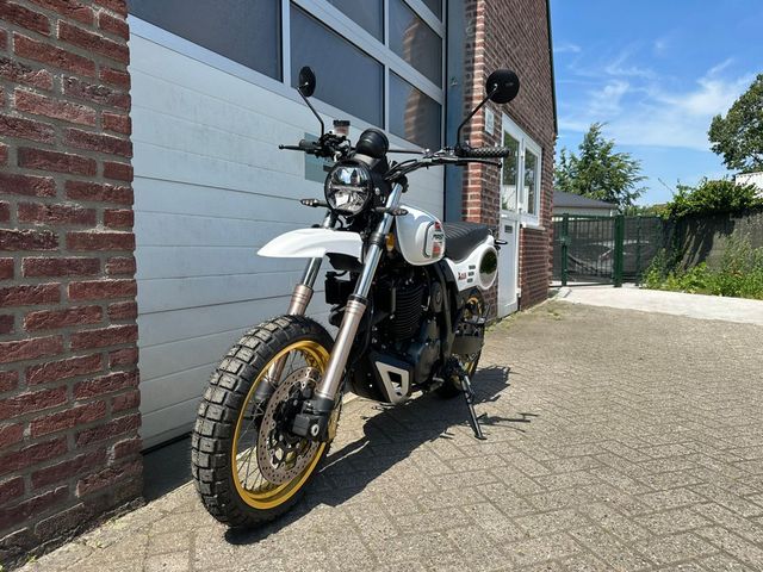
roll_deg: +0.2
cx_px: 382
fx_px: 529
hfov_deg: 71.6
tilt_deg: -4.2
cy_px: 286
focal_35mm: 24
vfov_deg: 56.8
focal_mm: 6.86
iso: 80
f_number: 1.78
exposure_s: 1/3155
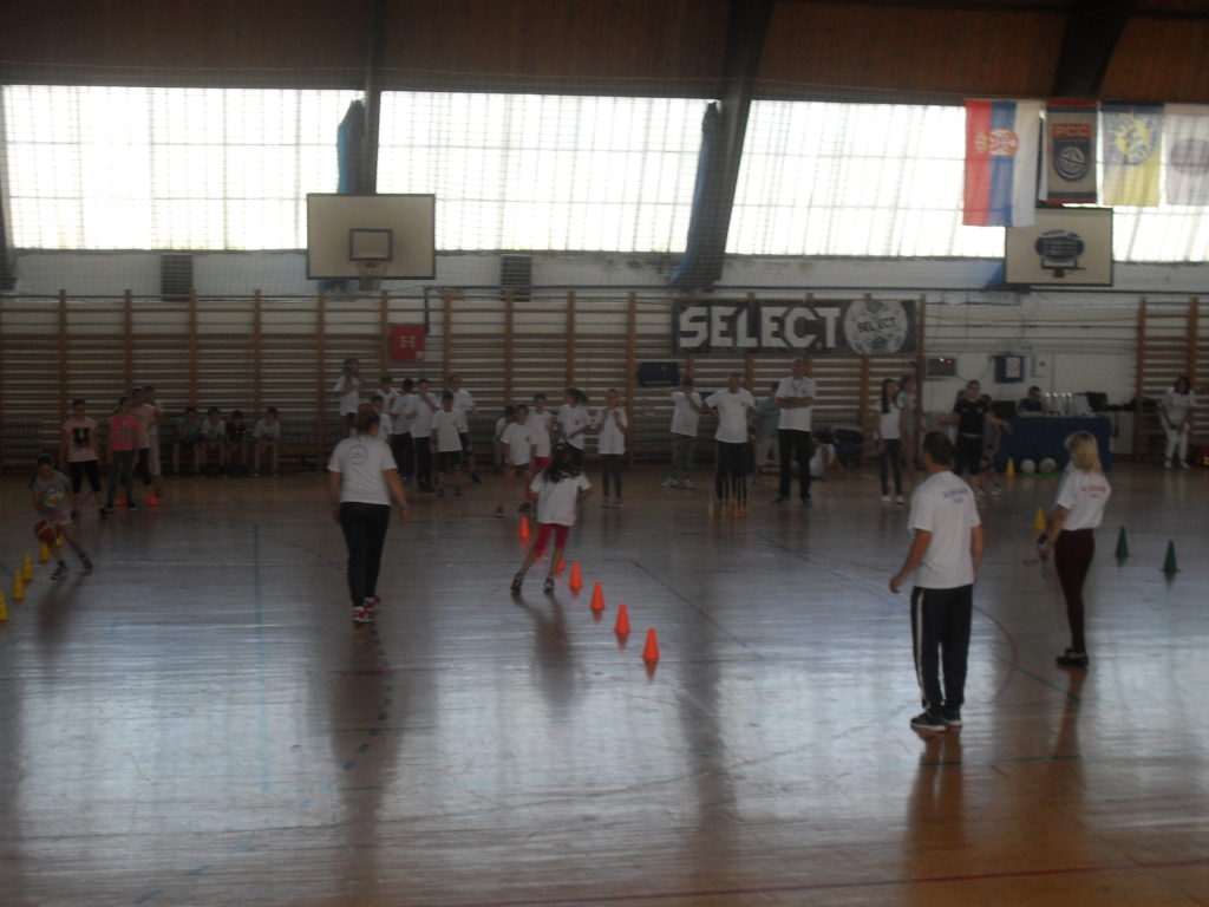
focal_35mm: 60
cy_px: 454
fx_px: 2096
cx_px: 604
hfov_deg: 32.2
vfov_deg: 24.4
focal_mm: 9.9
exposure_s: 1/45
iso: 80
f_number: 3.4
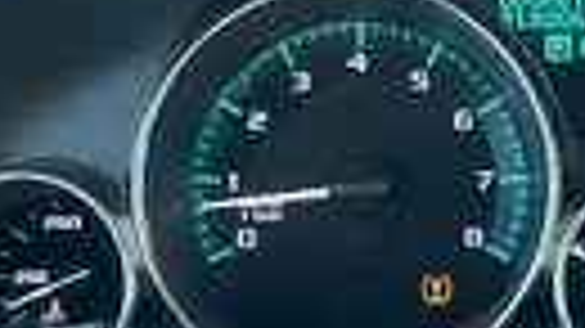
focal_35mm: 94
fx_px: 1458
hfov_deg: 22.3
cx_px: 490
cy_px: 103
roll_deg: +2.0
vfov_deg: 12.8
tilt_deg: -19.6
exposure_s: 1/60
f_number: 1.8
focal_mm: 3
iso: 100
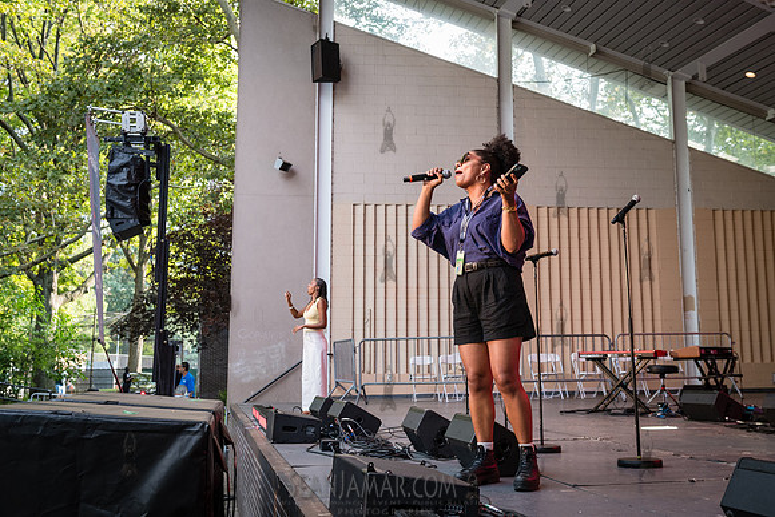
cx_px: 403
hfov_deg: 47.5
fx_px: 880
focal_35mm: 41
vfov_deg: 32.7
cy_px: 220
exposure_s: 1/200
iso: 1000
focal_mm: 35
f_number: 4.5
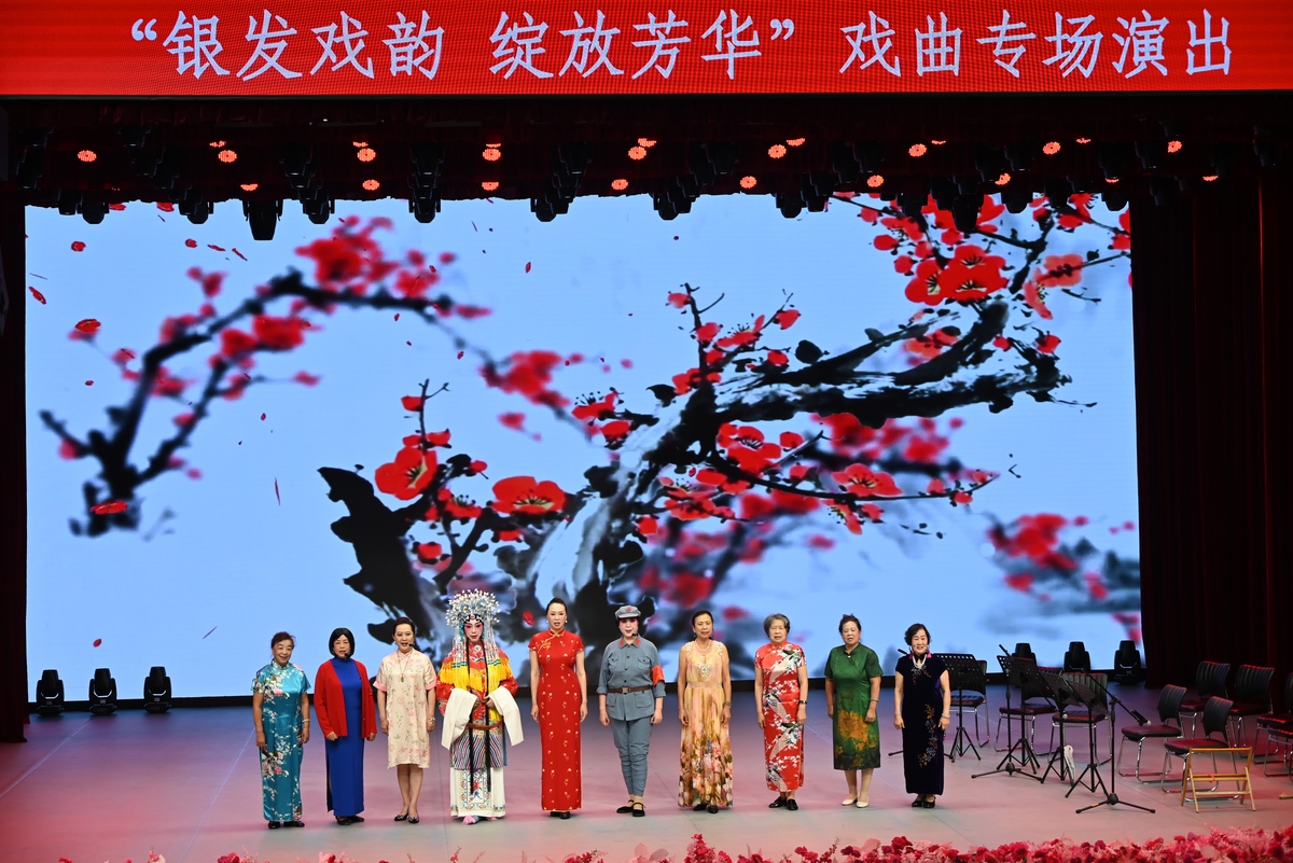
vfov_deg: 23.0
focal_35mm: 59
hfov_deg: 33.9
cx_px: 646
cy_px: 432
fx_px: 2120
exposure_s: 1/200
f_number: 6
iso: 400
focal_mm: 59
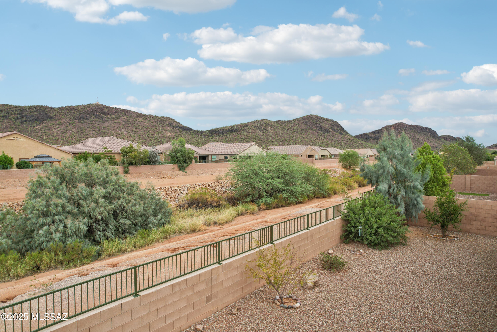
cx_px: 248
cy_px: 166
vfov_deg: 57.2
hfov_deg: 78.6
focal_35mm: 22
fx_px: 304
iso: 100
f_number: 2.8
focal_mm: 8.38
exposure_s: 1/240
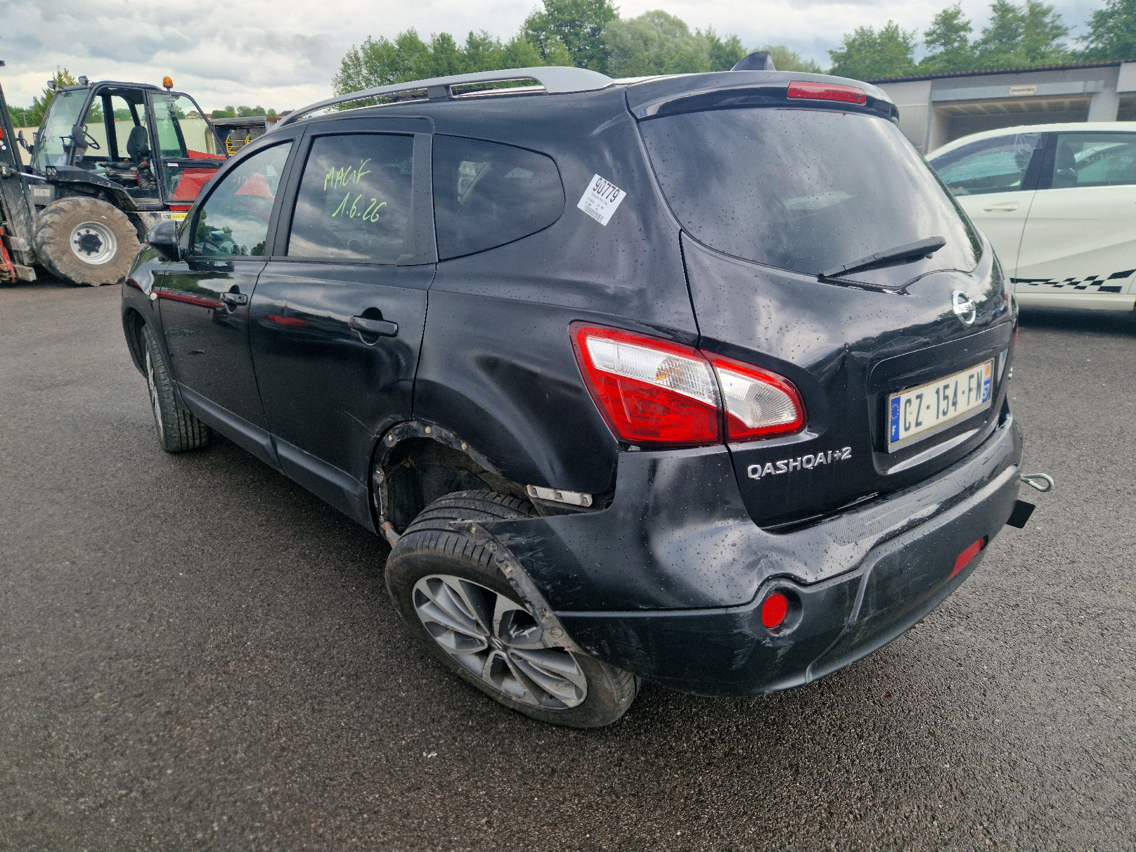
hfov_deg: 73.9
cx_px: 568
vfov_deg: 58.9
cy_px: 426
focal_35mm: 23
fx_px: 755
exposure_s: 1/455
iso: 50
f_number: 1.8
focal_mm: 5.4
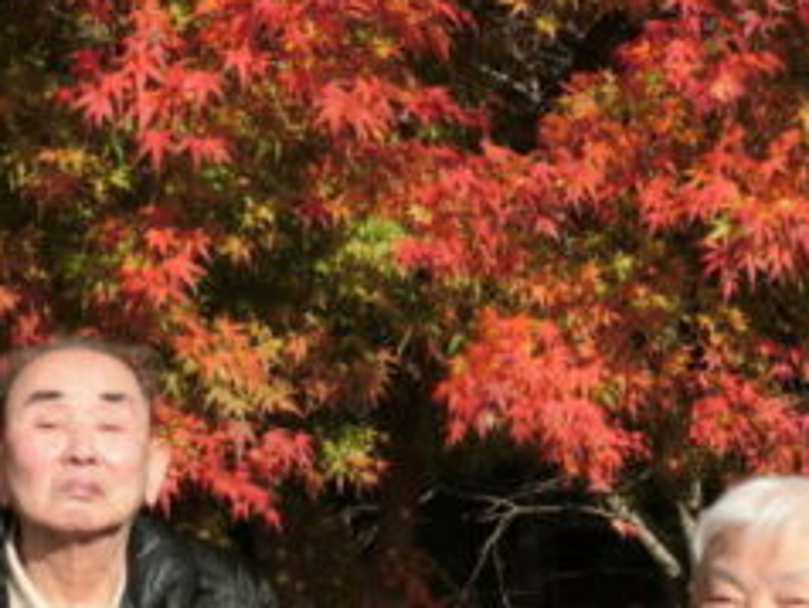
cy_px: 503
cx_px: 472
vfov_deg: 22.9
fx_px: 1474
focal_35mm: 63
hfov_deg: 30.6
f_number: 3.5
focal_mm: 4.5
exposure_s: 1/800
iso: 80
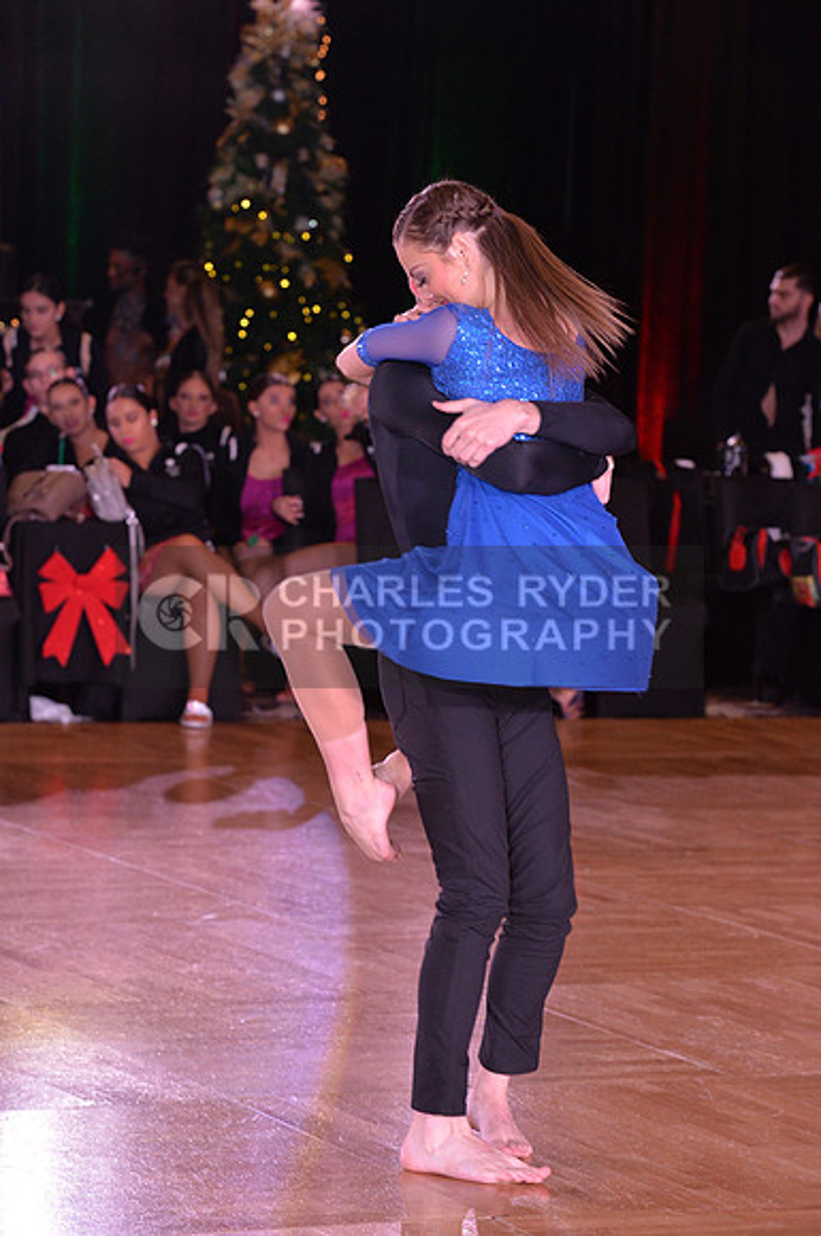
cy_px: 618
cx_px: 410
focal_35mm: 135
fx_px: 4632
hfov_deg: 10.1
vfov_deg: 15.2
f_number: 6.3
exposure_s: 1/250
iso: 2000
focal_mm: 135
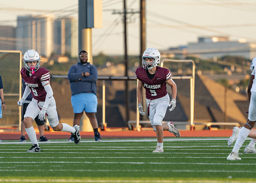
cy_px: 102
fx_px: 3967
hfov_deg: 3.7
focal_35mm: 546
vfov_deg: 2.6
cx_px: 151
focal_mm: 400
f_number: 5.6
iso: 1250
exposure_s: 1/1250
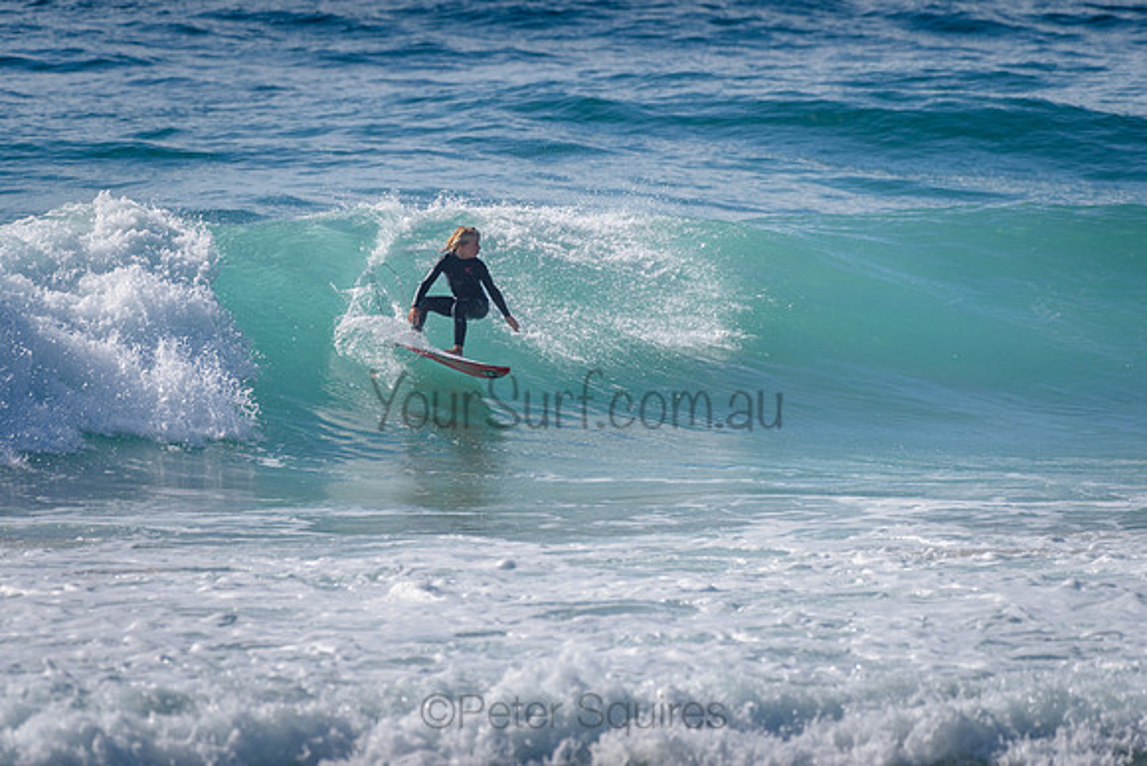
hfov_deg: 3.4
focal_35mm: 613
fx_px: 19540
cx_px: 444
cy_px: 296
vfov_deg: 2.2
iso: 110
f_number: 5.6
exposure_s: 1/2000
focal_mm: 500
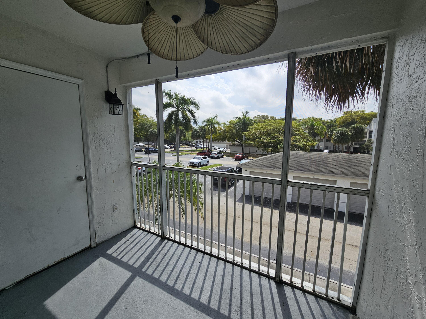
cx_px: 213
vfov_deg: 89.9
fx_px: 160
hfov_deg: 106.2
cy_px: 160
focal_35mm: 13
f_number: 2.2
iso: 50
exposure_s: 1/2038
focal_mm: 2.2
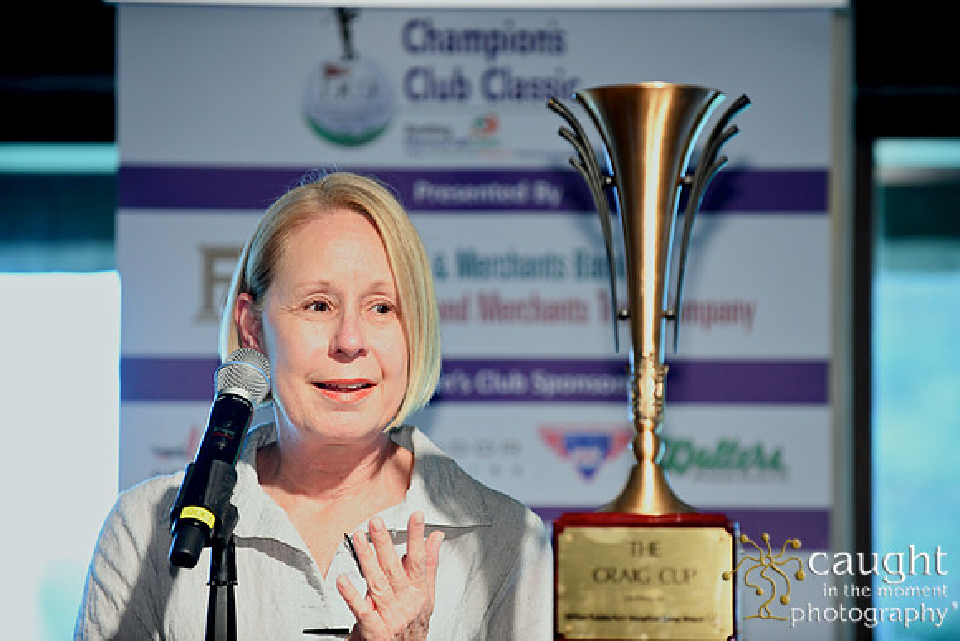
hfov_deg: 11.4
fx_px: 4801
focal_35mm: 180
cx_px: 480
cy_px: 320
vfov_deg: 7.6
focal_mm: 180
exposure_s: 1/200
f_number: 4
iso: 1250
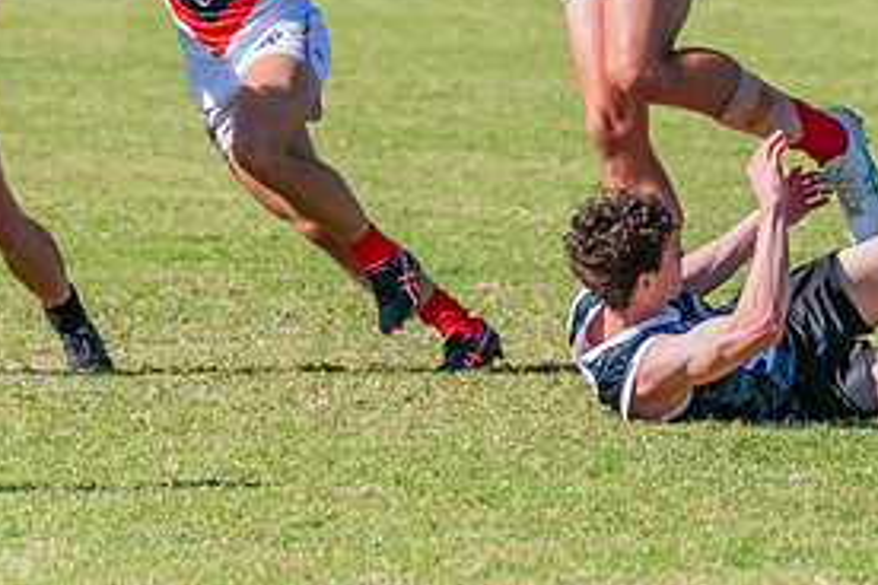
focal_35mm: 1295
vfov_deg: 1.1
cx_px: 897
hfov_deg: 1.6
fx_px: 31581
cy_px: 33
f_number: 11
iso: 1600
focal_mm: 600
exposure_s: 1/1600
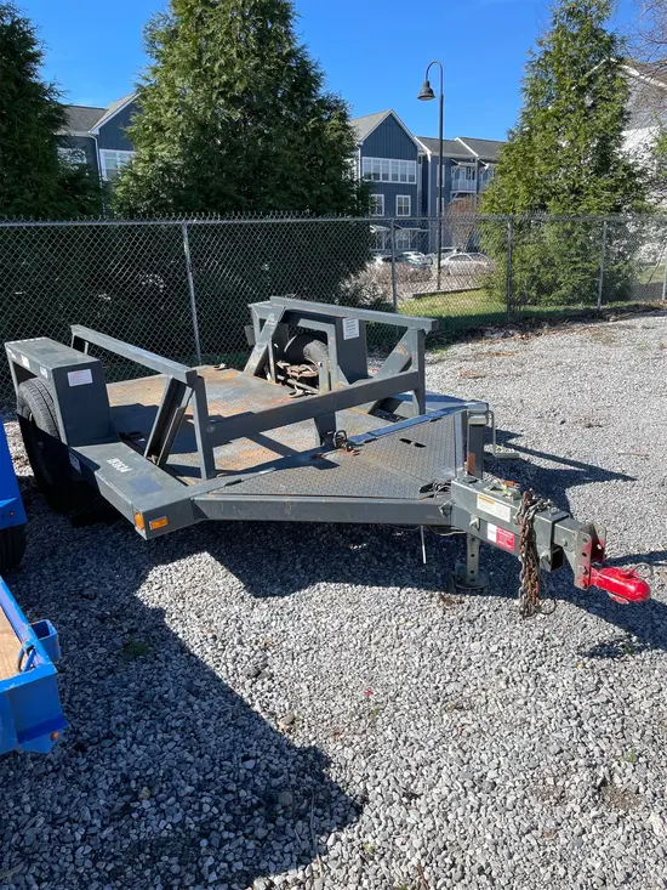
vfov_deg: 67.3
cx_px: 334
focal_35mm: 26
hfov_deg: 53.1
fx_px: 668
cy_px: 445
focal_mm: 4.2
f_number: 1.6
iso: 32
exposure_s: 1/1916
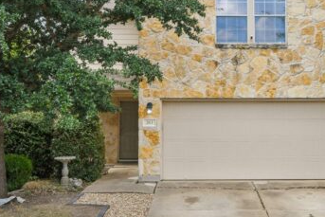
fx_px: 569
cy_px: 65
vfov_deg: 21.5
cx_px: 209
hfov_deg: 31.7
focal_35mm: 63
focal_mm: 24
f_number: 8
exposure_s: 1/160
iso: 400
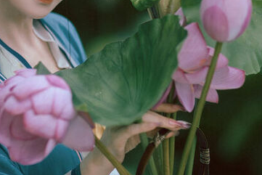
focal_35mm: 247
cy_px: 30
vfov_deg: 5.6
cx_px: 144
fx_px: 1798
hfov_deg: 8.3
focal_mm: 85
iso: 100
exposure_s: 1/800
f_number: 1.8
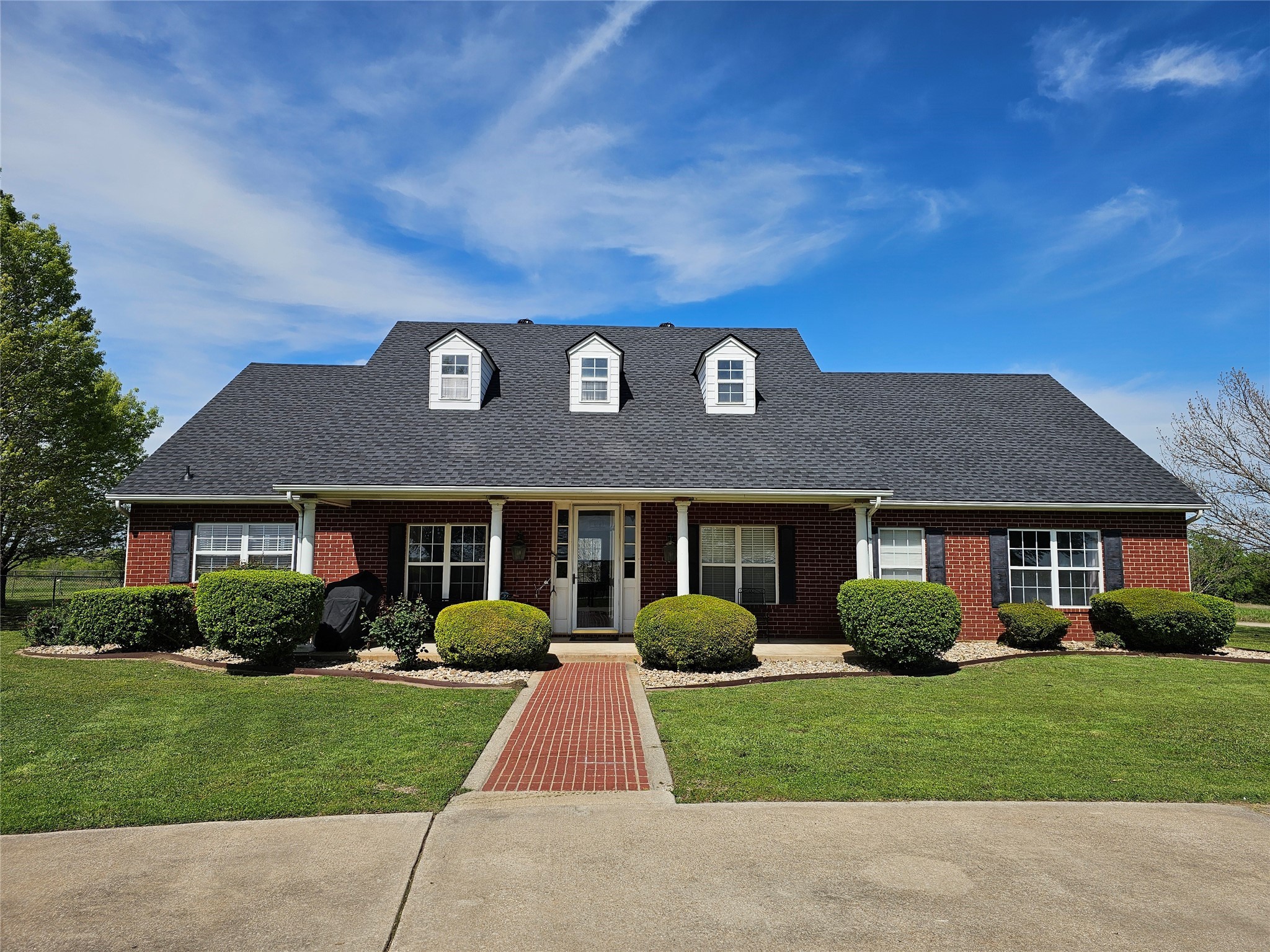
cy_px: 476
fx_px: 844
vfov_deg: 58.9
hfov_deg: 73.9
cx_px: 635
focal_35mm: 23
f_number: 1.7
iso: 10
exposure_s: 1/1387
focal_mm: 6.3
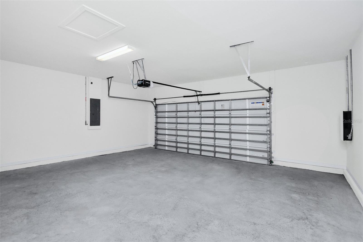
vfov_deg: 77.3
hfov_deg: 100.4
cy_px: 121
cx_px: 182
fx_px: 151
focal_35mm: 15
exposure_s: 1/60
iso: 640
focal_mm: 10
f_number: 11
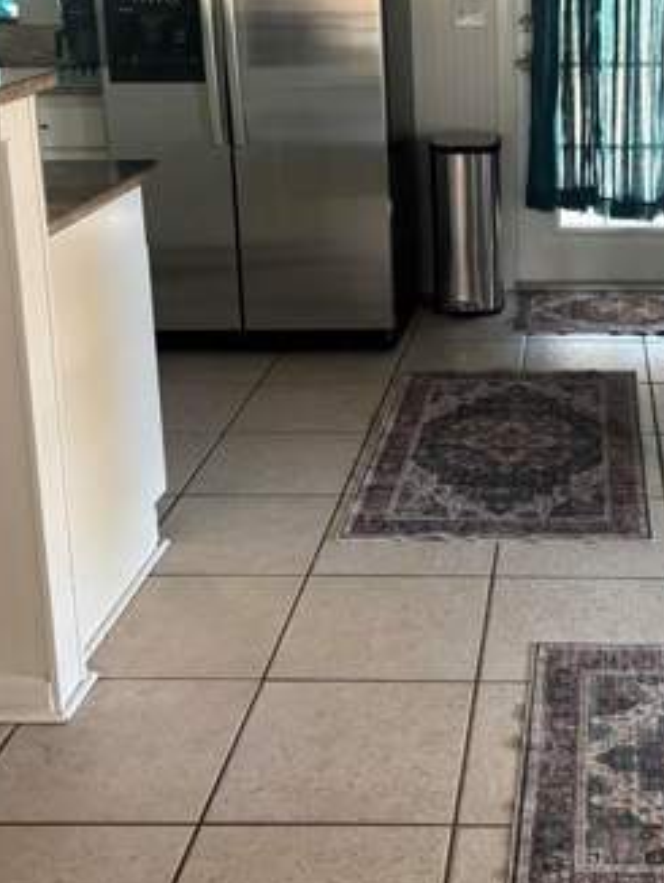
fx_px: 1303
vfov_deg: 36.5
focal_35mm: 51
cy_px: 206
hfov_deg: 27.7
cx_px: 575
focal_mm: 5.96
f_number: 1.6
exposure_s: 1/60
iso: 160
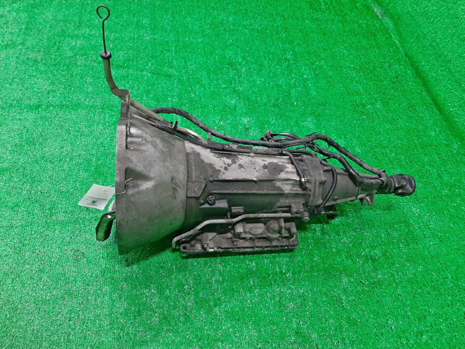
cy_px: 174
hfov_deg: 67.3
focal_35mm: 26
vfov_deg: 53.1
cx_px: 232
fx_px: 349
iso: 137
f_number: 1.7
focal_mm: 3.93
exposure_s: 1/50
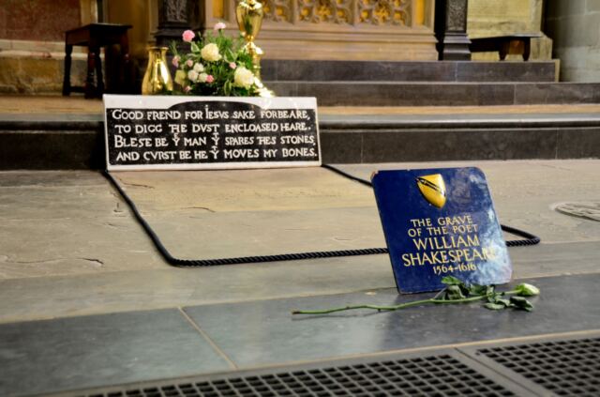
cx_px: 300
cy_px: 198
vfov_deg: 27.9
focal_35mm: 48
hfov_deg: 41.2
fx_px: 798
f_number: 4.5
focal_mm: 32
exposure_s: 1/6
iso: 200
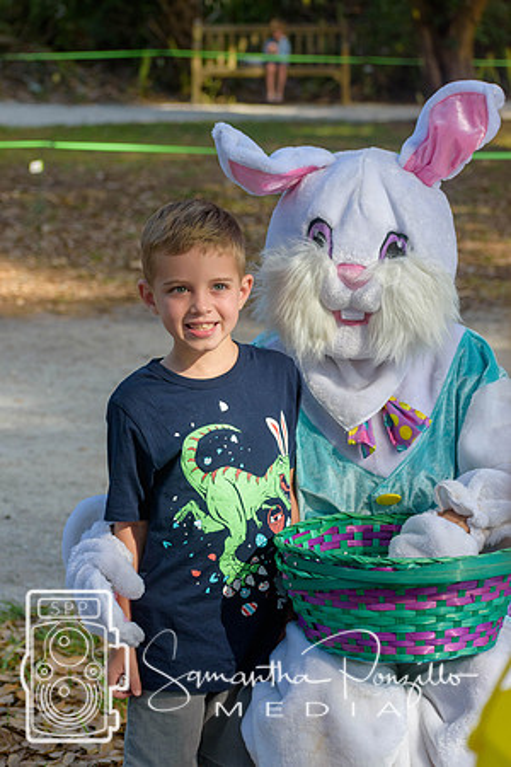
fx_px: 2235
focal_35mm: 105
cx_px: 256
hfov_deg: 13.0
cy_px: 384
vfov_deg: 19.5
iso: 400
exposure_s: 1/400
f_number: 5
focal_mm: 70
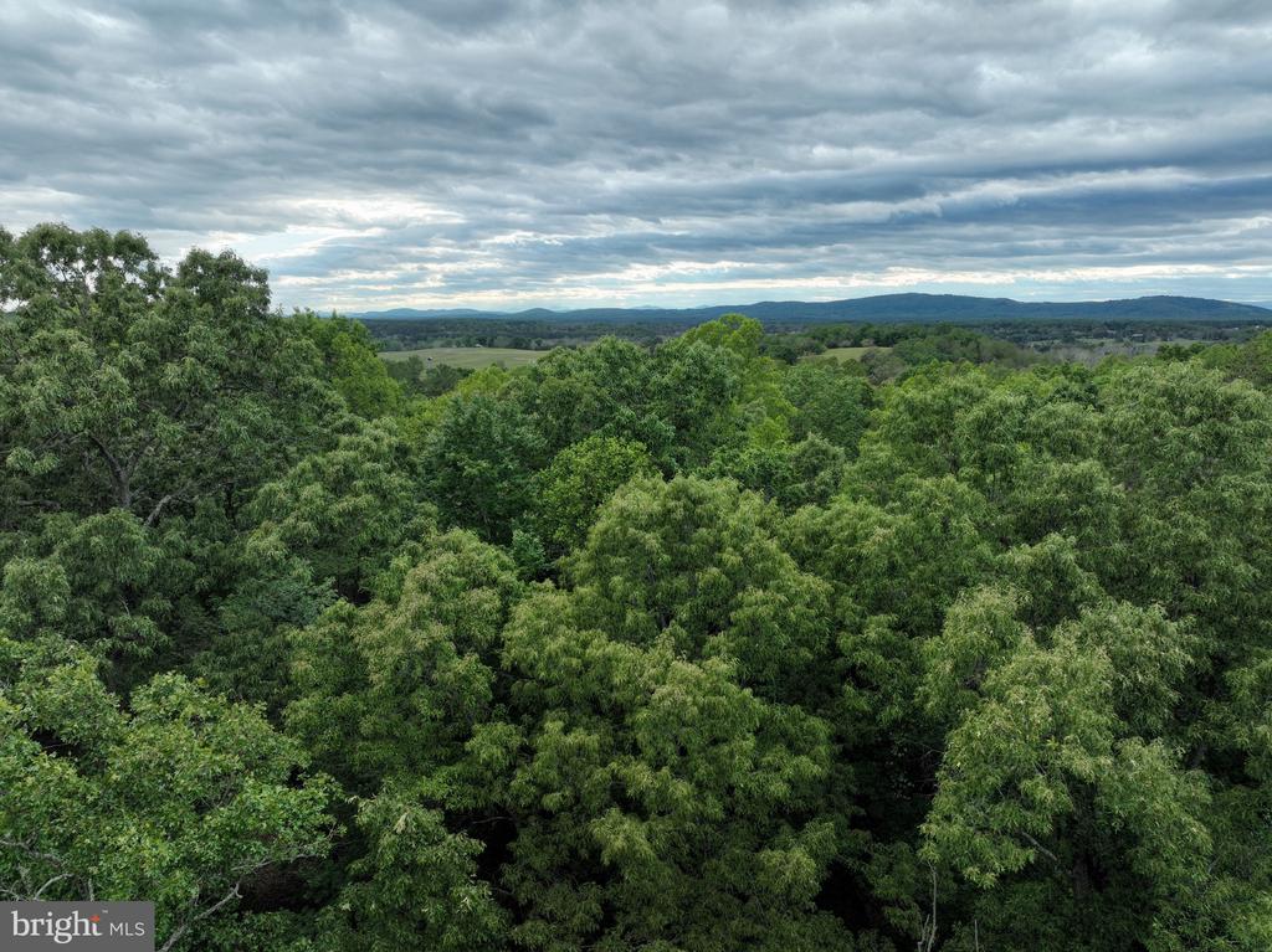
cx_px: 636
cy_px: 476
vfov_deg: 56.8
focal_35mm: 24
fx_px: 881
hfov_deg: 71.6
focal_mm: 12.29
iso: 230
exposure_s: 1/800
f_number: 2.8
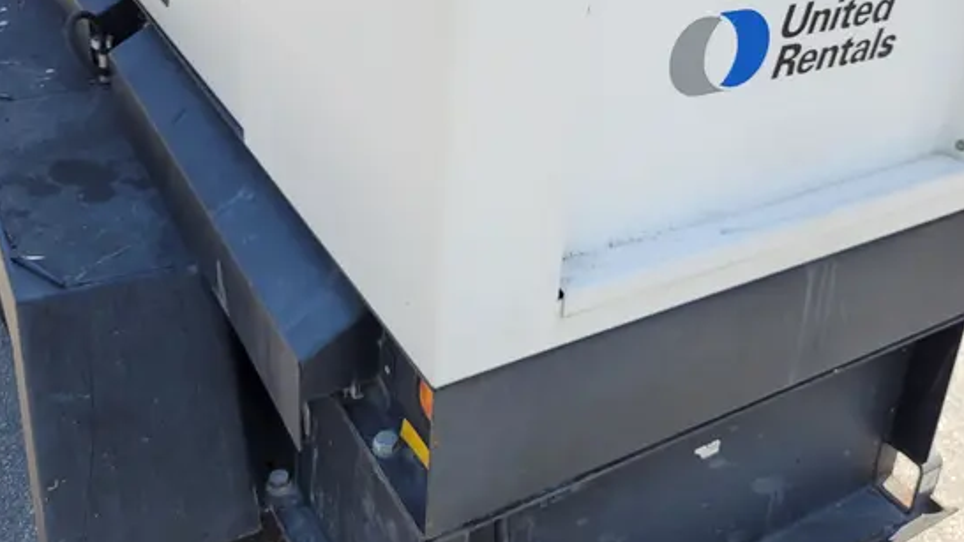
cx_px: 482
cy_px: 64
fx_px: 971
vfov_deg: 30.0
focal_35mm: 38
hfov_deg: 52.8
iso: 40
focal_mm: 5.4
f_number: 1.8
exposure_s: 1/1145
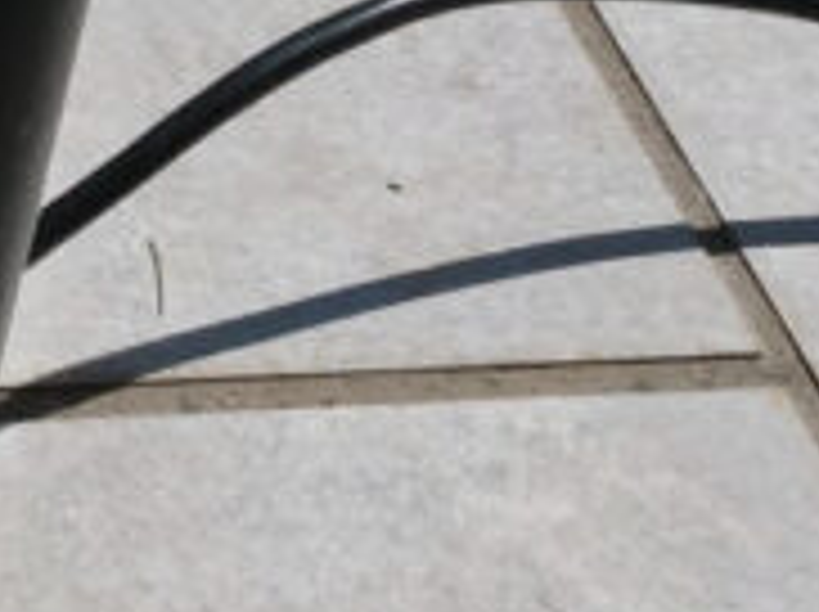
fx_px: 5175
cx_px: -1696
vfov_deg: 6.7
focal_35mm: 219
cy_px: -374
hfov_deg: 7.8
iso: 400
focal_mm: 17
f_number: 9
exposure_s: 1/1300
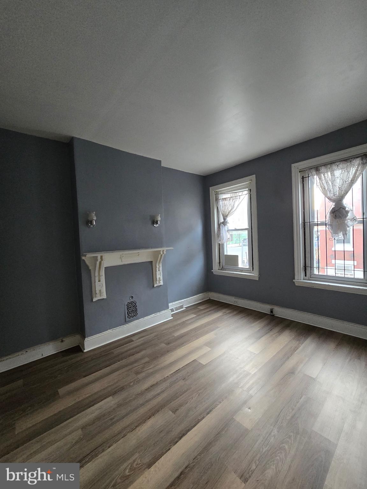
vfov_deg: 106.2
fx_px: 184
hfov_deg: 89.9
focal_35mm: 13
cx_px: 184
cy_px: 244
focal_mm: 2.2
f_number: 2.2
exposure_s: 1/60
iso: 640
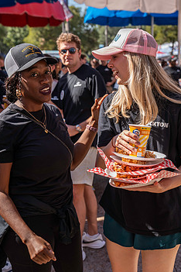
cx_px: 114
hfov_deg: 22.9
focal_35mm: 59
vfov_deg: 33.9
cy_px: 153
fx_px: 445
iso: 100
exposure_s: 1/250
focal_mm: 46
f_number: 4.5
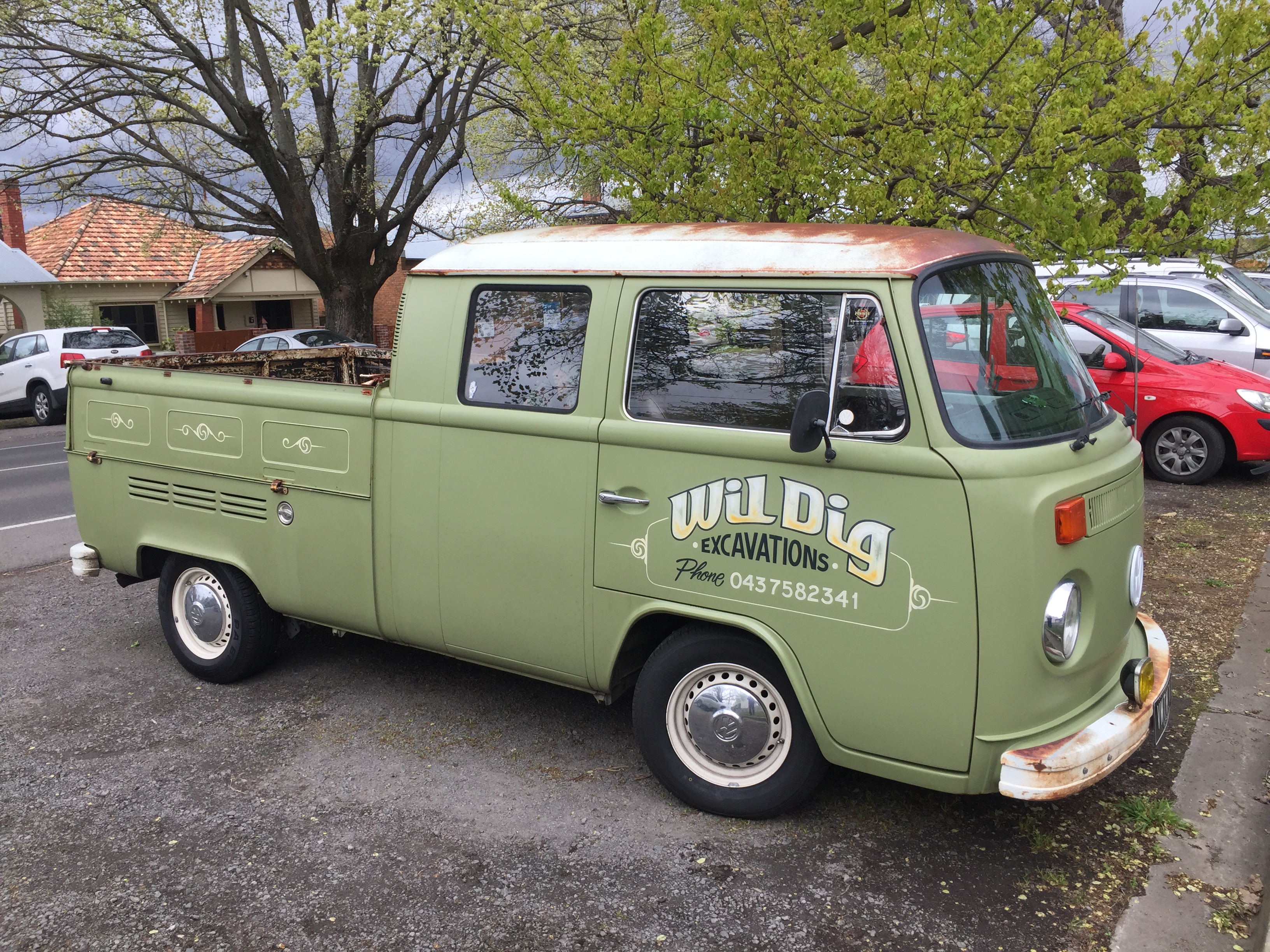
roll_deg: +2.0
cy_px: 476
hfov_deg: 61.7
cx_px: 635
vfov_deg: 48.2
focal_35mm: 29
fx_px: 1064
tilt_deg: -10.8
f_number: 2.2
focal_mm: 4.15
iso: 32
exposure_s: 1/694
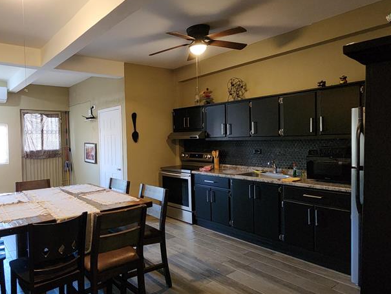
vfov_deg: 61.1
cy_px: 149
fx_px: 249
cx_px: 107
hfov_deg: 72.1
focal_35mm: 22
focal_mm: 2.2
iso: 400
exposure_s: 1/60
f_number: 2.2
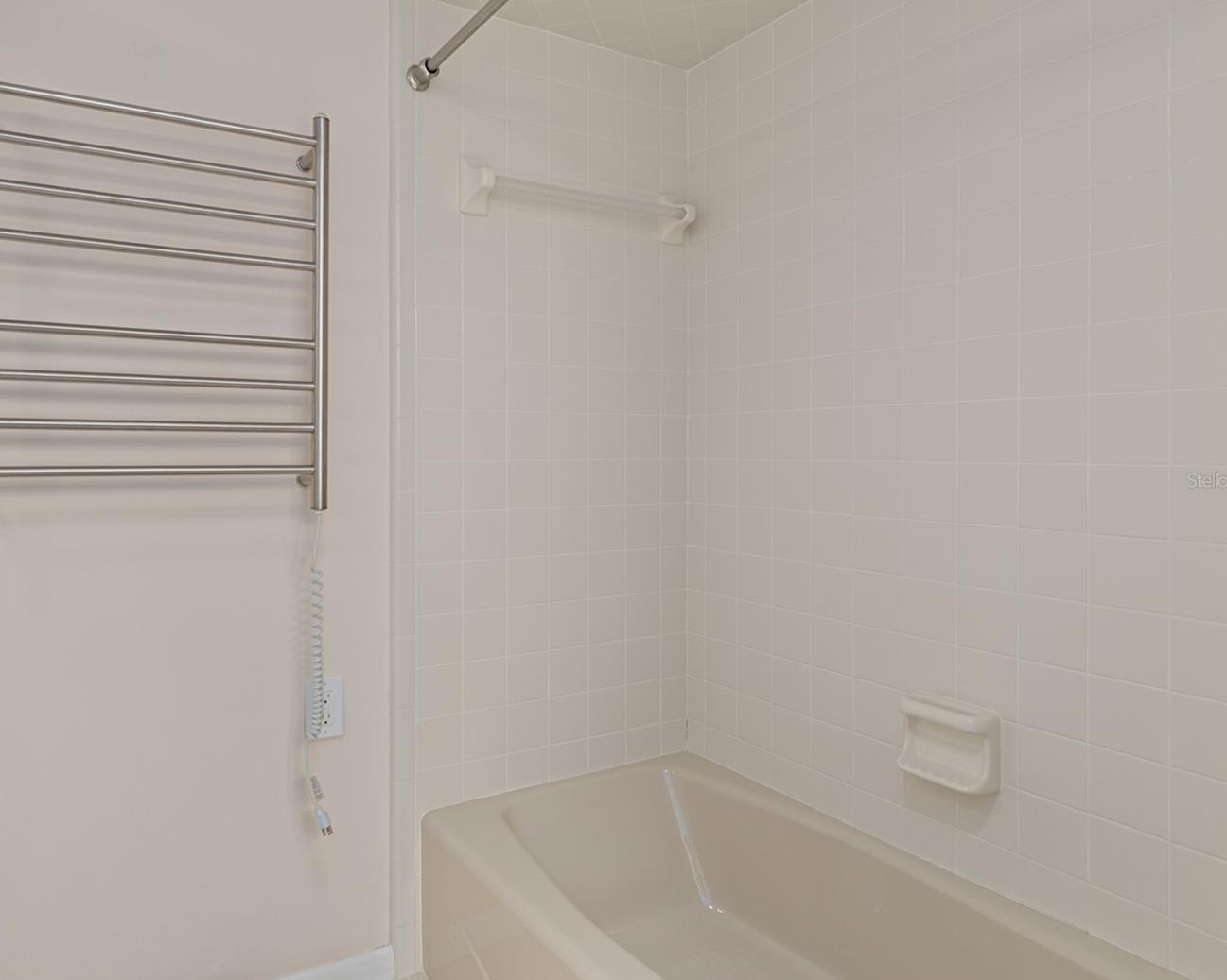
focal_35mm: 23
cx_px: 515
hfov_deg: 73.1
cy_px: 480
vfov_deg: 61.8
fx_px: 820
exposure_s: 1/2.5
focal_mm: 13
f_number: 8
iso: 320
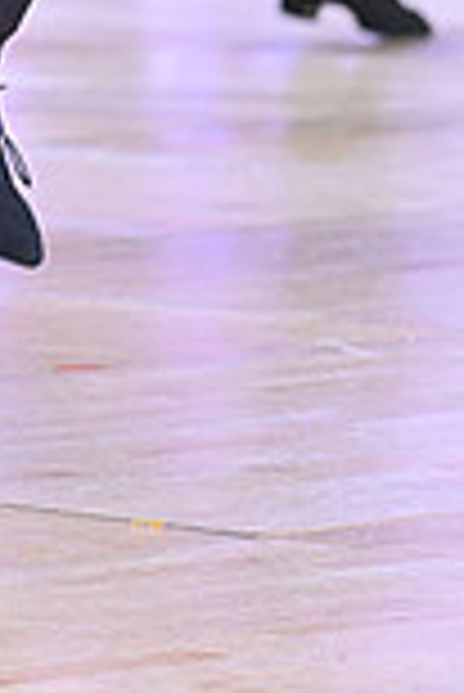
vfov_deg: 4.0
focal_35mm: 507
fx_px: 9779
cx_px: -295
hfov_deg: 2.7
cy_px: -405
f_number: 4.5
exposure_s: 1/400
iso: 4000
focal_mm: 135
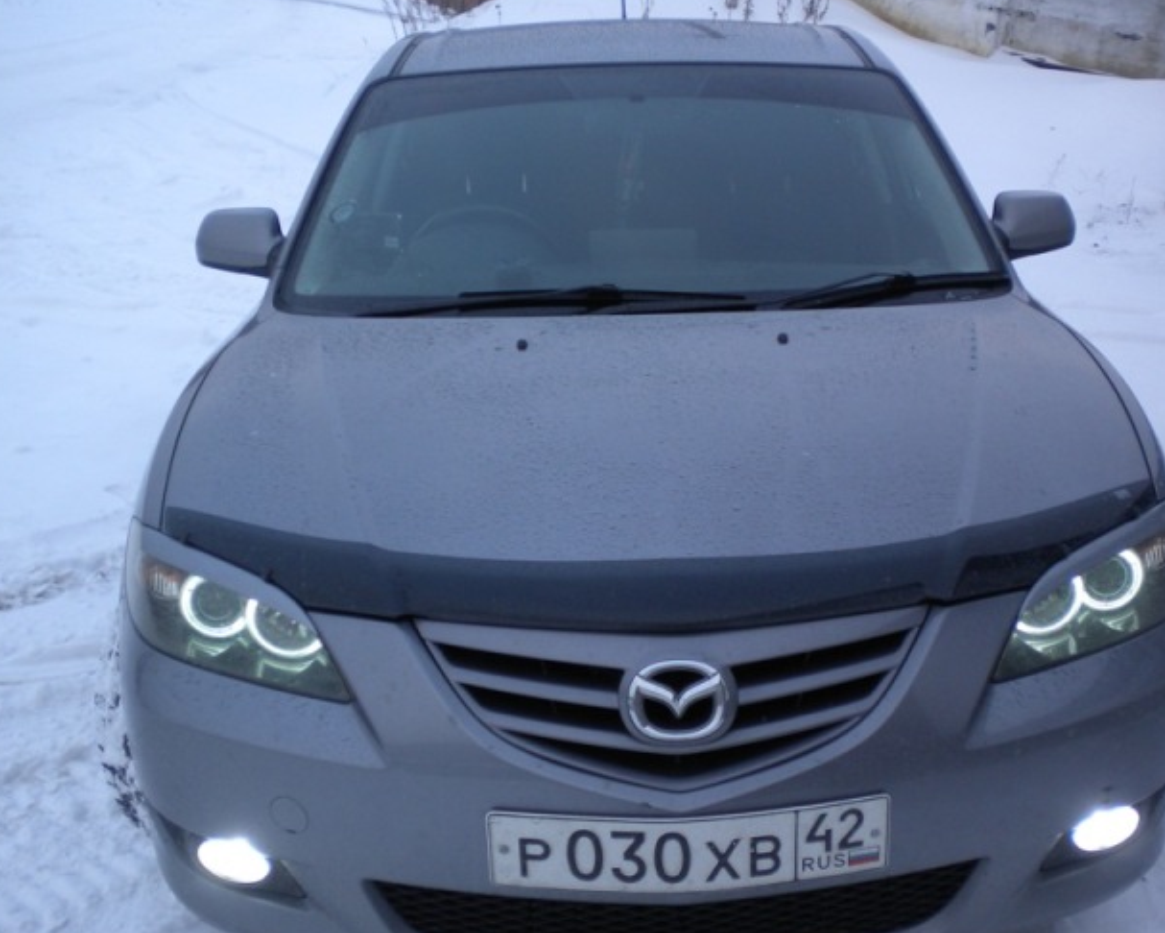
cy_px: 514
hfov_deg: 41.0
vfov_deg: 33.4
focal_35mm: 45
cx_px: 679
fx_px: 1552
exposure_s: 1/140
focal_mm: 6.3
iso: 80
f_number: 3.1
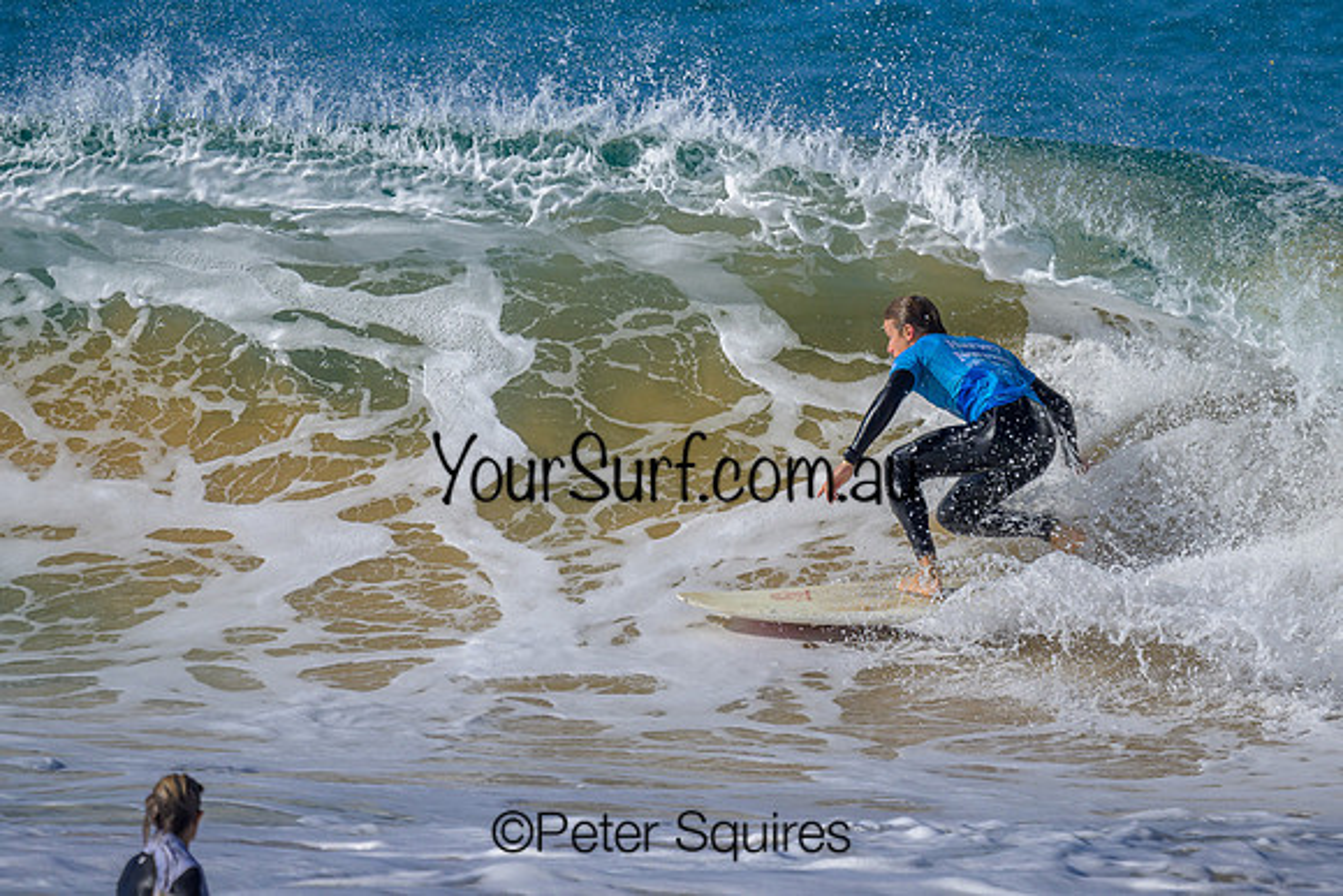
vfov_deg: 1.3
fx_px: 40984
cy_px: 296
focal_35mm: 1098
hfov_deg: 1.9
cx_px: 912
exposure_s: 1/2000
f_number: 6.3
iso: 200
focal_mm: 800
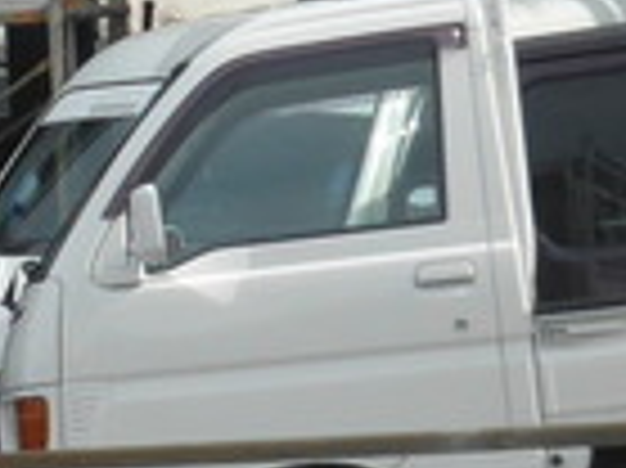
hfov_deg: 5.5
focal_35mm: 346
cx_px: -883
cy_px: -99
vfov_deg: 4.3
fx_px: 6252
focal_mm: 8.5
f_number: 4.2
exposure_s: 1/640
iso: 100
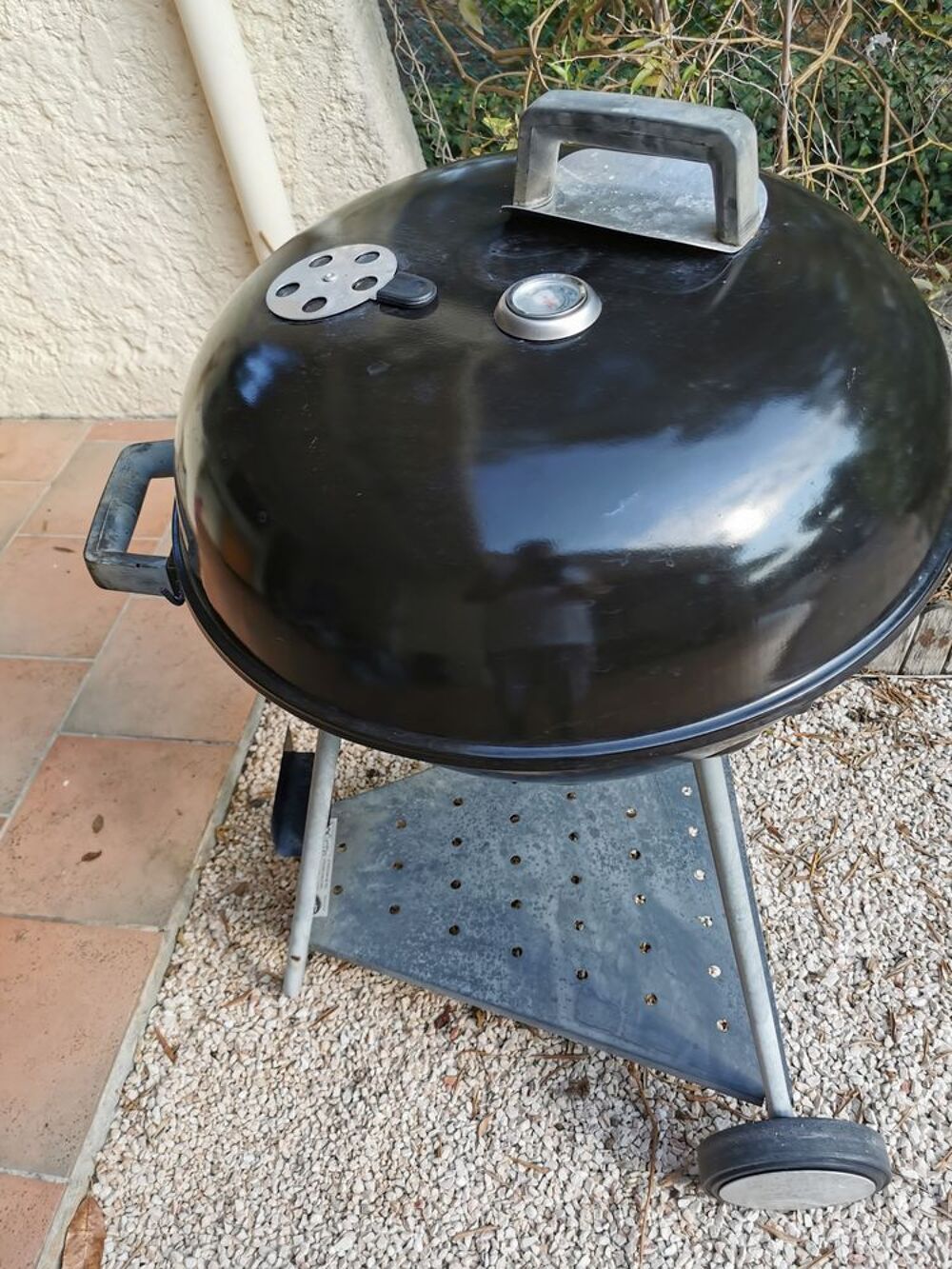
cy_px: 634
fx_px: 990
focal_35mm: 27
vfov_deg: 65.3
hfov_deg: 51.4
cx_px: 476
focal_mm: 5.56
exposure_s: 1/898
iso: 50
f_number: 1.6
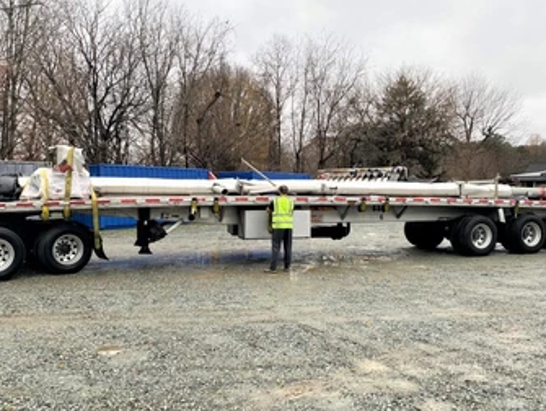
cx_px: 264
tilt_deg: -1.8
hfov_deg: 58.3
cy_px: 207
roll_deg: -0.2
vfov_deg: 45.5
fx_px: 489
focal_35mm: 31
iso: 32
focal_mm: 4.25
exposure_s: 1/297
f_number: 1.8
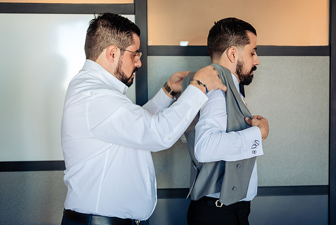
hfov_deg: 34.1
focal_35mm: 59
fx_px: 547
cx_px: 174
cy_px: 114
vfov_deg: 23.1
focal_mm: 55
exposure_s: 1/100
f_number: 4.5
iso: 800
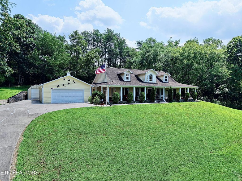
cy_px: 90
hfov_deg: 71.6
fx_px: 168
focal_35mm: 24
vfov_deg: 56.8
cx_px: 121
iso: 410
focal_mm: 8.67
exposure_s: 1/3000
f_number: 1.8
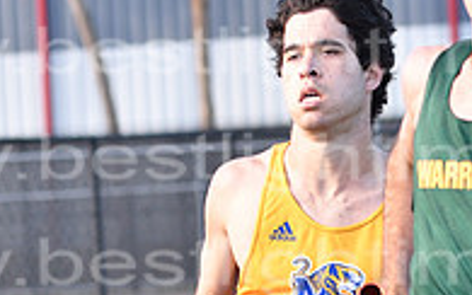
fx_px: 4092
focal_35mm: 318
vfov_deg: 4.1
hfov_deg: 6.6
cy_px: 427
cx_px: 363
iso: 1000
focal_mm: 70
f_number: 4
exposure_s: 1/2000
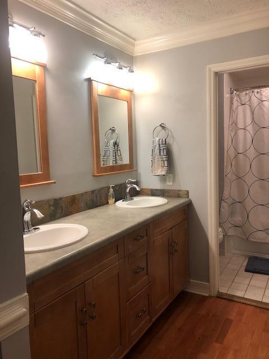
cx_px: 134
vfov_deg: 63.4
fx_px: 290
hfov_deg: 49.7
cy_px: 180
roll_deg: +2.5
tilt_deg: -4.4
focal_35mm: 28
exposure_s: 1/30
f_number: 1.8
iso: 40
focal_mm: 3.99
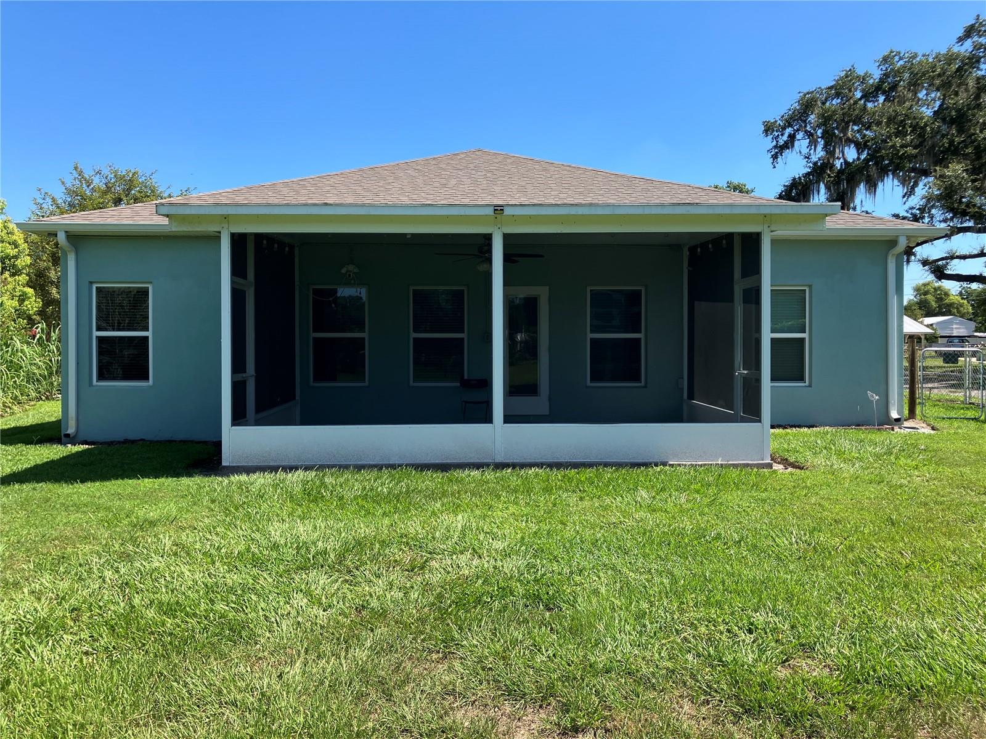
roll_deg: -0.1
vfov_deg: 49.7
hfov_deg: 63.4
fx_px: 798
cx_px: 493
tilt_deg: -0.2
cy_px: 370
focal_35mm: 28
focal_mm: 3.99
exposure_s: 1/1033
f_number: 1.8
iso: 32
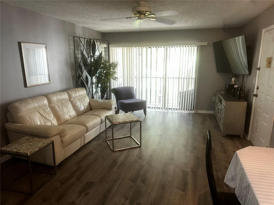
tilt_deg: -13.5
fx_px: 190
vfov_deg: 56.8
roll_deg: +0.4
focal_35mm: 24
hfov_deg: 71.6
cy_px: 102
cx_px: 137
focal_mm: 6.86
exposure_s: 1/30
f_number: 1.78
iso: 100
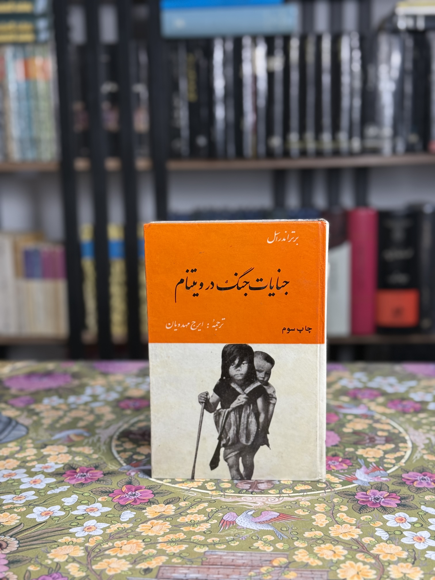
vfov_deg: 39.7
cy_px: 290
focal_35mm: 48
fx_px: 804
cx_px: 218
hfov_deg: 30.3
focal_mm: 6.76
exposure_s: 1/100
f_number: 1.78
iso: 100
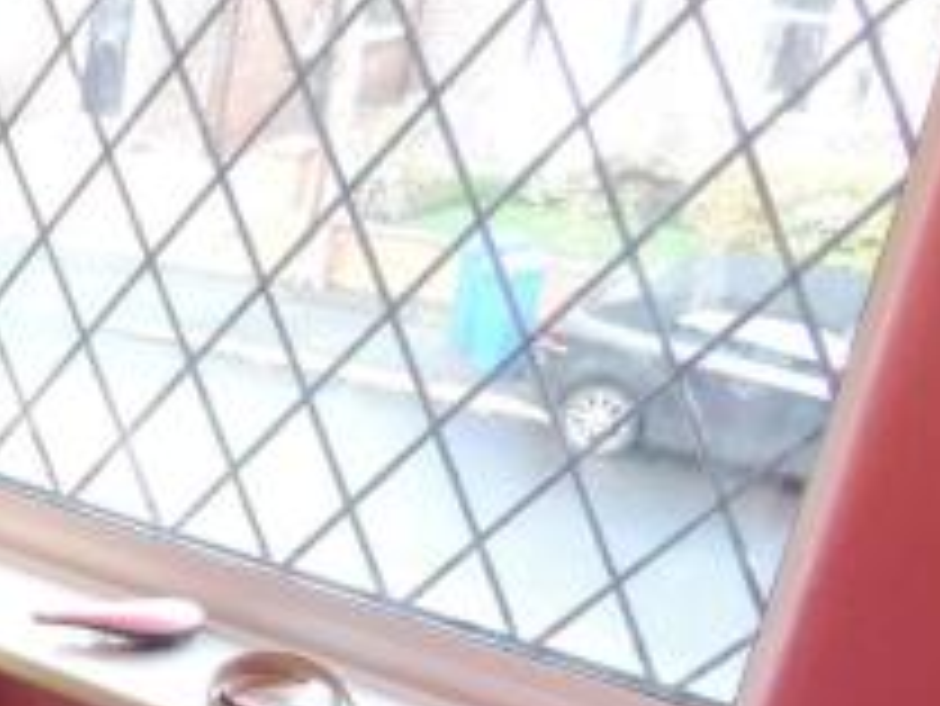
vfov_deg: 20.7
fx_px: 1820
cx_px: -353
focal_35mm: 67
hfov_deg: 24.4
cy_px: 807
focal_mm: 4.3
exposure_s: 1/30
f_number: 3
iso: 280
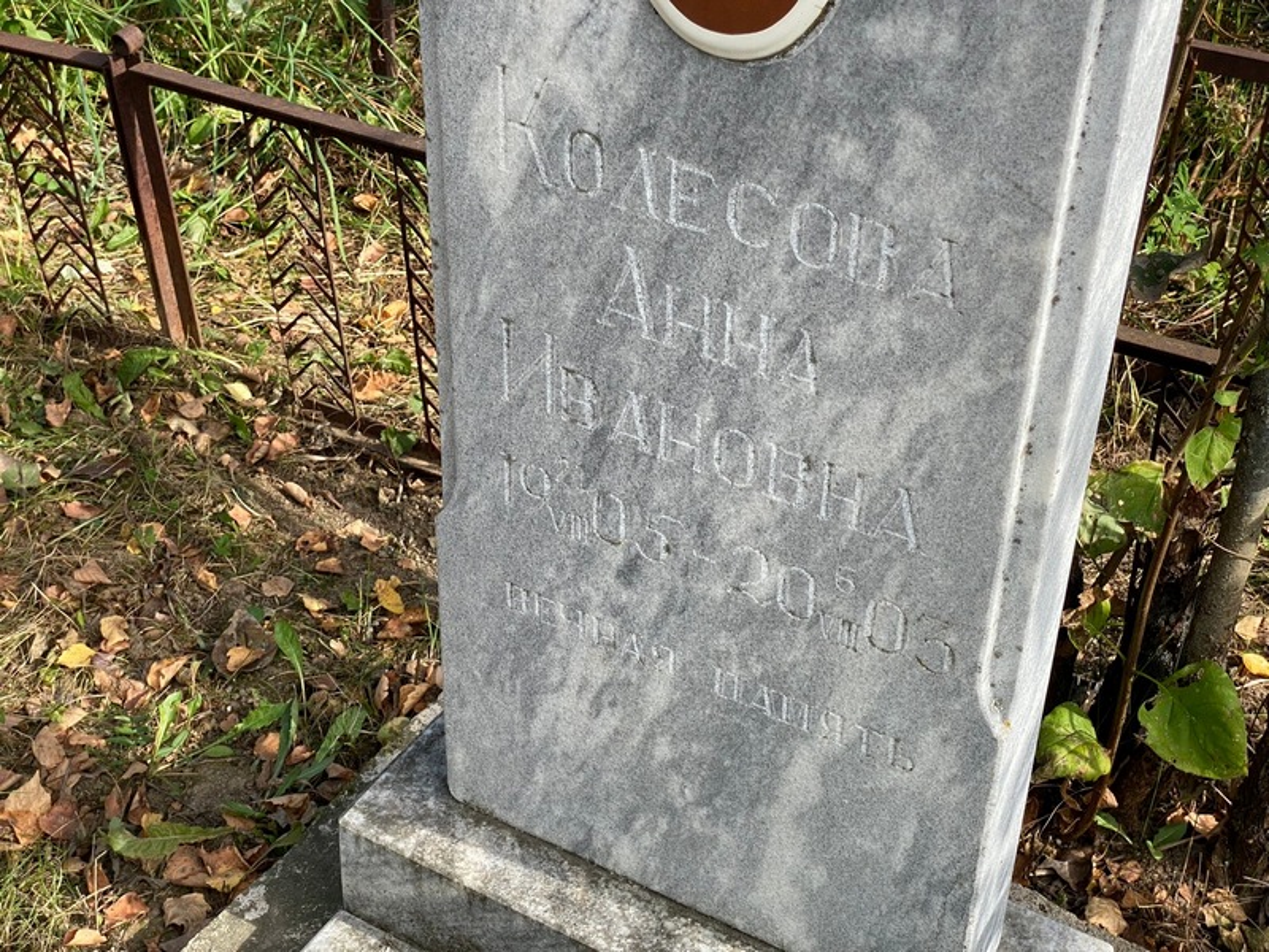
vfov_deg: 28.0
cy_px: 476
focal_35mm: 52
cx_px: 634
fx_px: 1906
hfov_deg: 36.8
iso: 20
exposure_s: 1/527
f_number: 2
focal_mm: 6
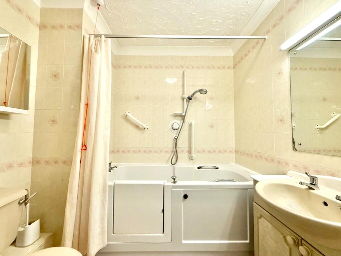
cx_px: 170
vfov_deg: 85.7
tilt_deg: +3.3
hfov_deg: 102.1
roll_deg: -0.1
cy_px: 128
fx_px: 138
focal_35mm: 14
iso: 320
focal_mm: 2.22
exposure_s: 1/100
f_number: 2.2
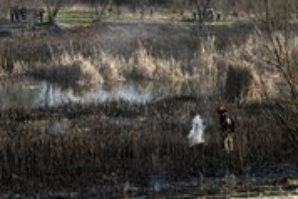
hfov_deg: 18.2
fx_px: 928
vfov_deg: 12.3
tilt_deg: -7.5
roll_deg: -0.5
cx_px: 206
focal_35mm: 112
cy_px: 102
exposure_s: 1/2976
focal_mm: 6.8
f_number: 1.8
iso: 80
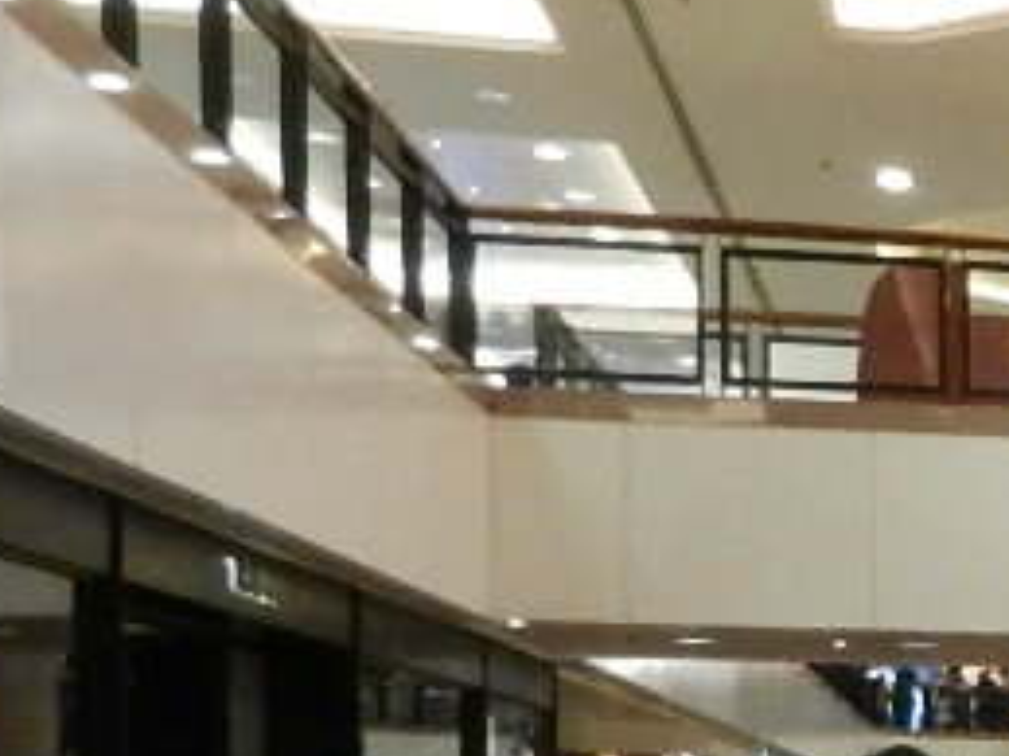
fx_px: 2884
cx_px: 1936
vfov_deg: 14.5
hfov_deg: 16.1
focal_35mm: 99
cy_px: 904
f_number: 3.5
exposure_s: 1/50
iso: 640
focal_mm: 4.5
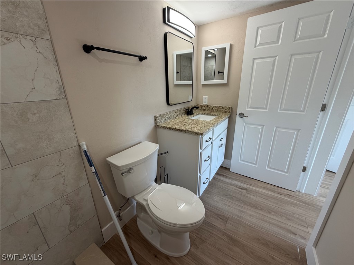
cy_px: 132
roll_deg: +1.1
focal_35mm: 14
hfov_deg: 102.1
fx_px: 143
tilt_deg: -18.7
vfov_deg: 85.7
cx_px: 177
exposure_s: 1/120
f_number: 2.2
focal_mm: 2.22
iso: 125
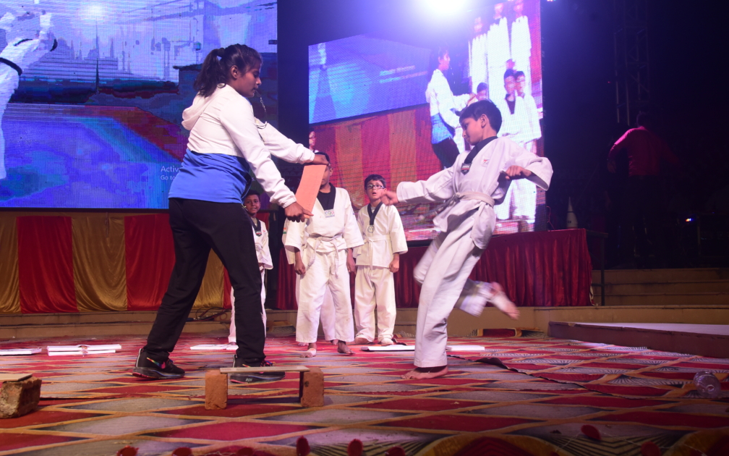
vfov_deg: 25.8
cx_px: 361
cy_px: 208
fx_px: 993
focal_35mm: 50
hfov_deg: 40.3
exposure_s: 1/200
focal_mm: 48
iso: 1600
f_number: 5.6
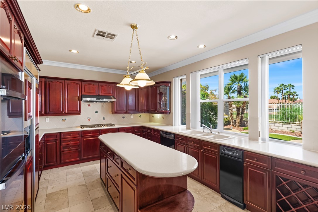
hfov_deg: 93.3
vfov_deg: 70.4
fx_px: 150
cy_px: 106
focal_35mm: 17
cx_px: 159
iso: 400
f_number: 8
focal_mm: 17
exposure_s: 1/20
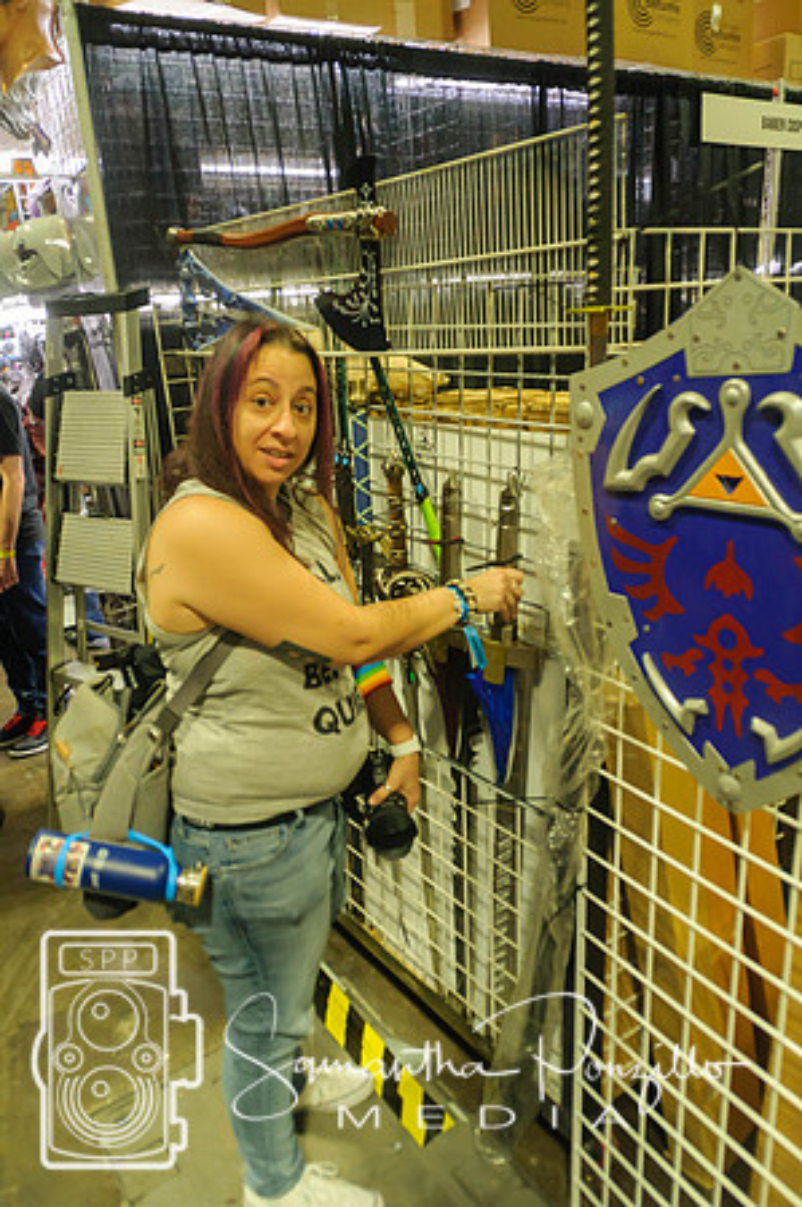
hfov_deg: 47.8
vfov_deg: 67.4
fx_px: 904
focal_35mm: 27
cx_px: 401
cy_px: 604
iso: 800
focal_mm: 18
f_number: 3.5
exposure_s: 1/40
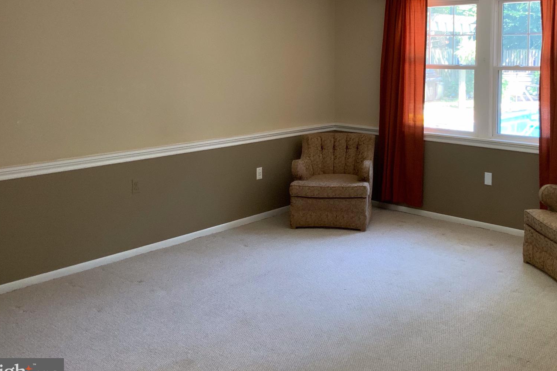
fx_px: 634
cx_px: 350
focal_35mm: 41
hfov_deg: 47.0
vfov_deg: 32.2
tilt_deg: -5.3
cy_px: 105
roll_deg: +1.4
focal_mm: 3
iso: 125
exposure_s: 1/60
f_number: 1.8
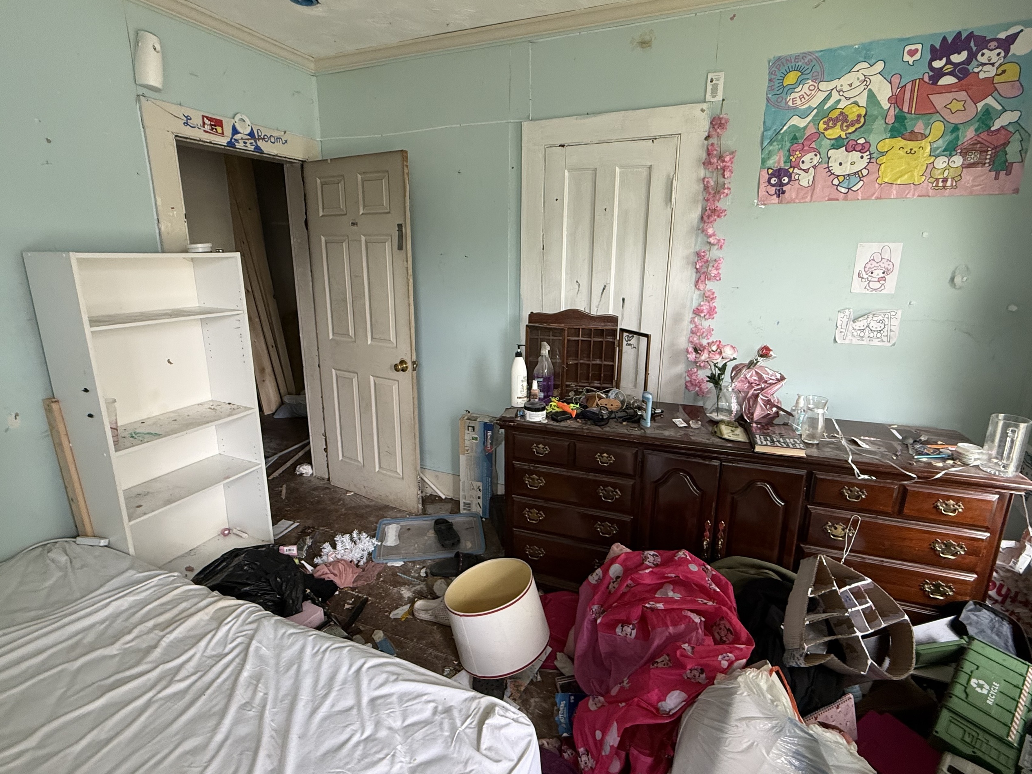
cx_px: 515
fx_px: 507
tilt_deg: -12.6
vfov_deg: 74.7
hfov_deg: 91.0
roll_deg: -0.8
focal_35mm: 17
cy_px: 369
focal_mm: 2.22
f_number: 2.2
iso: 320
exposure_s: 1/99
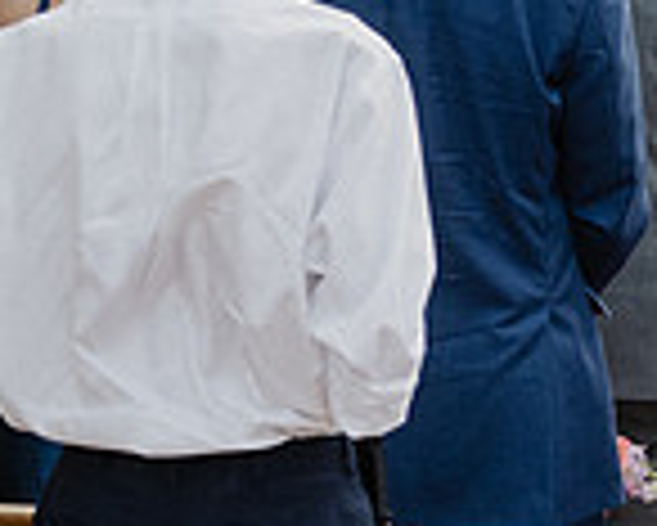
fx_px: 5078
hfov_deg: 7.2
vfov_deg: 5.9
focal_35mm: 261
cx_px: 1260
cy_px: 330
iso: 360
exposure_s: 1/1000
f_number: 4.5
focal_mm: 70
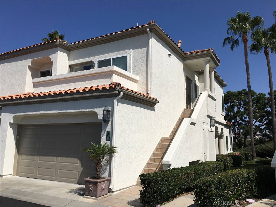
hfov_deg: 61.7
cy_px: 104
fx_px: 231
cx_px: 138
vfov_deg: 48.2
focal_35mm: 29
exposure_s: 1/4525
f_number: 2.2
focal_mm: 4.15
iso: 25
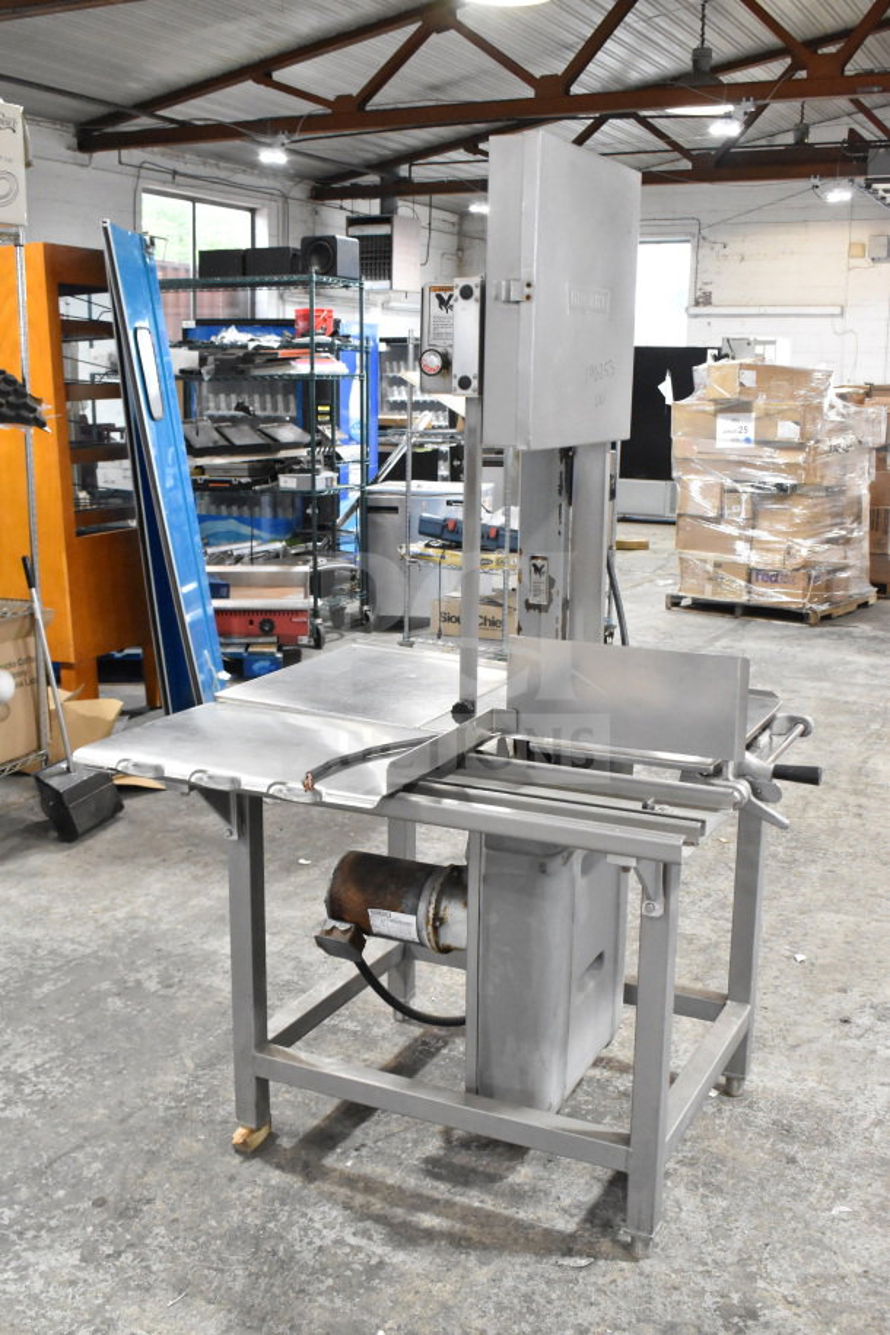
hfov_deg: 36.9
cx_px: 445
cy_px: 668
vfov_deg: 53.1
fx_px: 1335
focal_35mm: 36
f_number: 7.1
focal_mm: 24
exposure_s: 1/200
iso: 6400
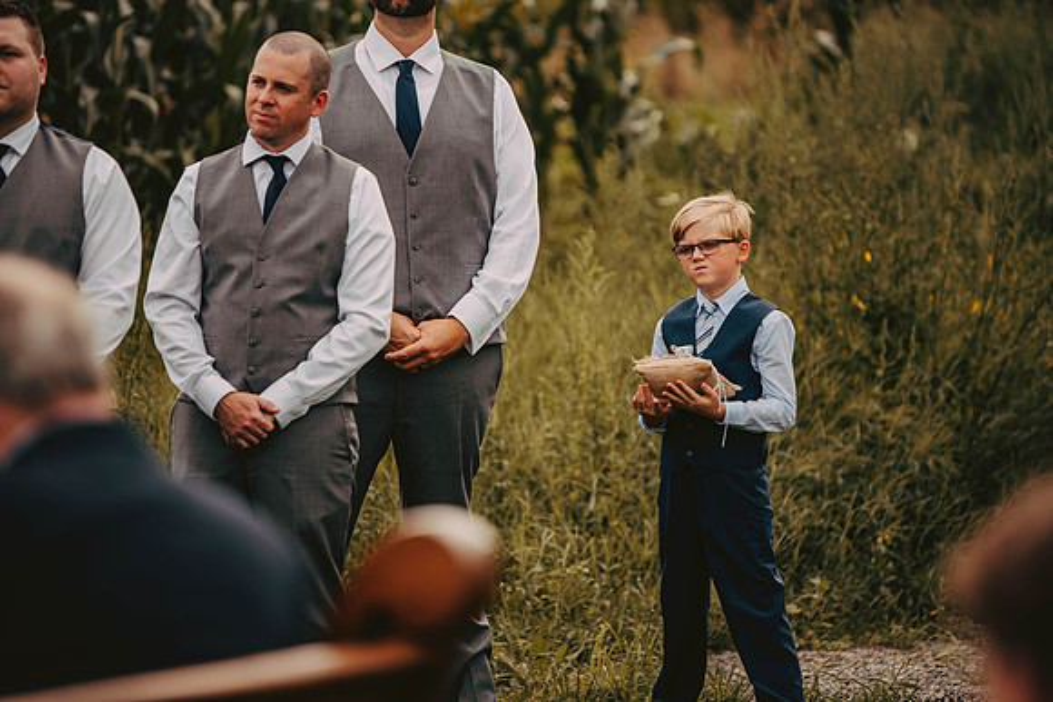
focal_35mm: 200
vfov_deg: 6.9
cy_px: 351
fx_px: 5851
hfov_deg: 10.3
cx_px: 526
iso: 200
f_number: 2.8
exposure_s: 1/1000
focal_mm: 200
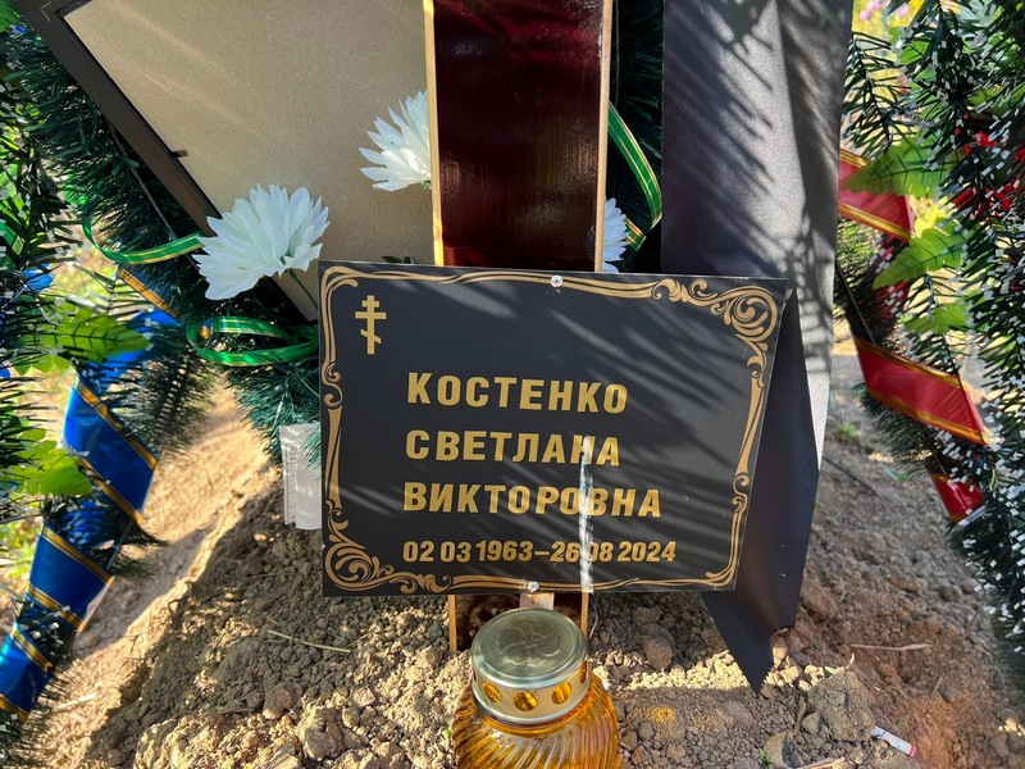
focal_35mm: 26
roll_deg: +3.1
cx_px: 512
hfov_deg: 67.3
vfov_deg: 53.1
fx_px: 770
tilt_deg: -22.1
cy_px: 384
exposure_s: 1/294
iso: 50
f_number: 1.5
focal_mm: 5.7
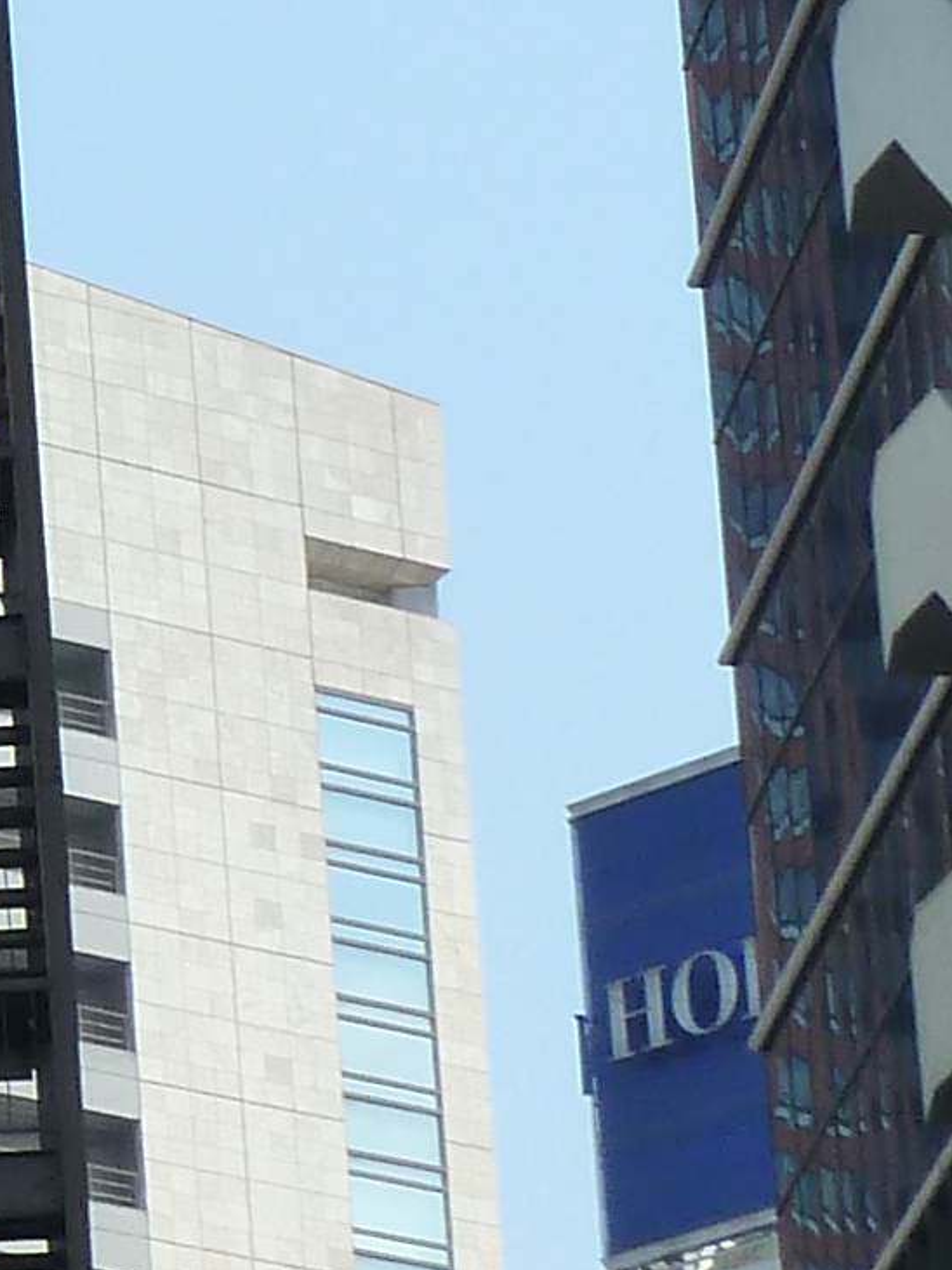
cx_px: -1527
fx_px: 11848
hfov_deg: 4.5
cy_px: 471
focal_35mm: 323
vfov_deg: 6.1
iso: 125
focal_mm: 9.7
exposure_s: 1/500
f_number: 4.5
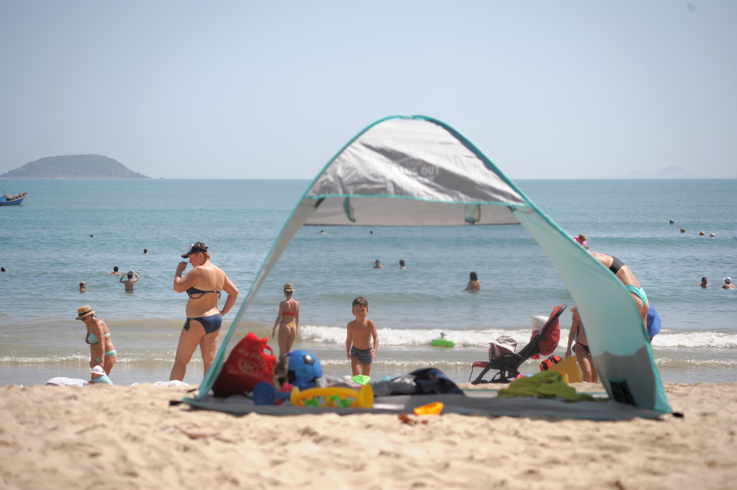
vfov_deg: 14.4
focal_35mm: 95
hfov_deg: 21.5
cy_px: 245
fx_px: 1944
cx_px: 368
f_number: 4.2
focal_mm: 95
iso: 200
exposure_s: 1/1250
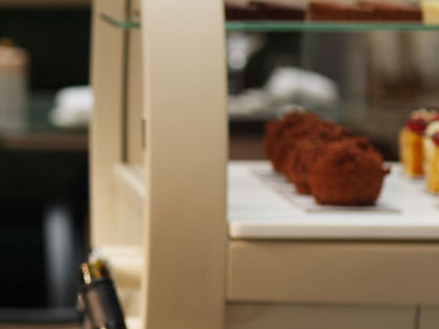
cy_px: 149
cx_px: -414
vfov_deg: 4.3
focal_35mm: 344
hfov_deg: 5.6
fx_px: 4361
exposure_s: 1/15
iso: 125
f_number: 3.6
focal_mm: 80
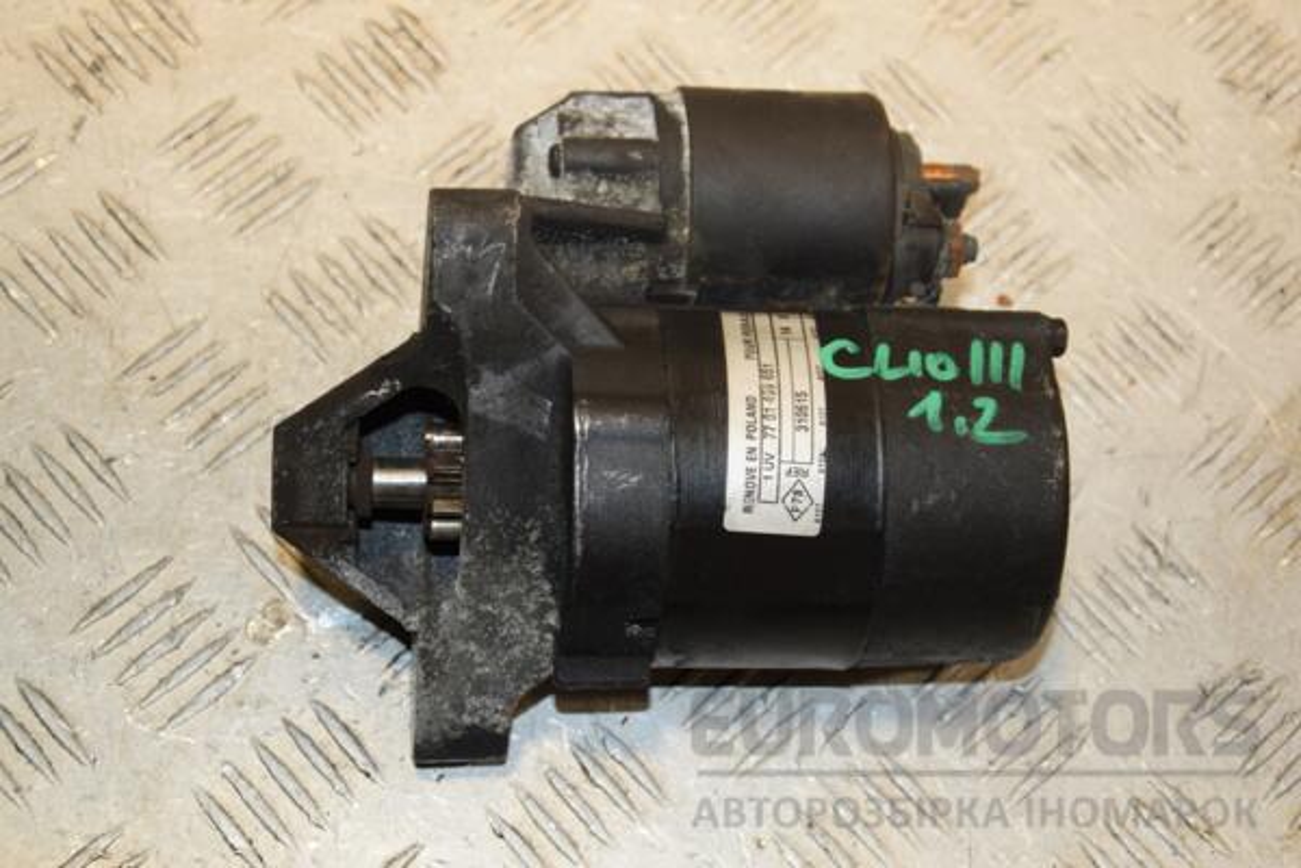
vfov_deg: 20.2
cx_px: 650
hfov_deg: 29.9
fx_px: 2439
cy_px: 434
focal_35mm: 68
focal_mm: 45
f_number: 6.3
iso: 800
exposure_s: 1/200
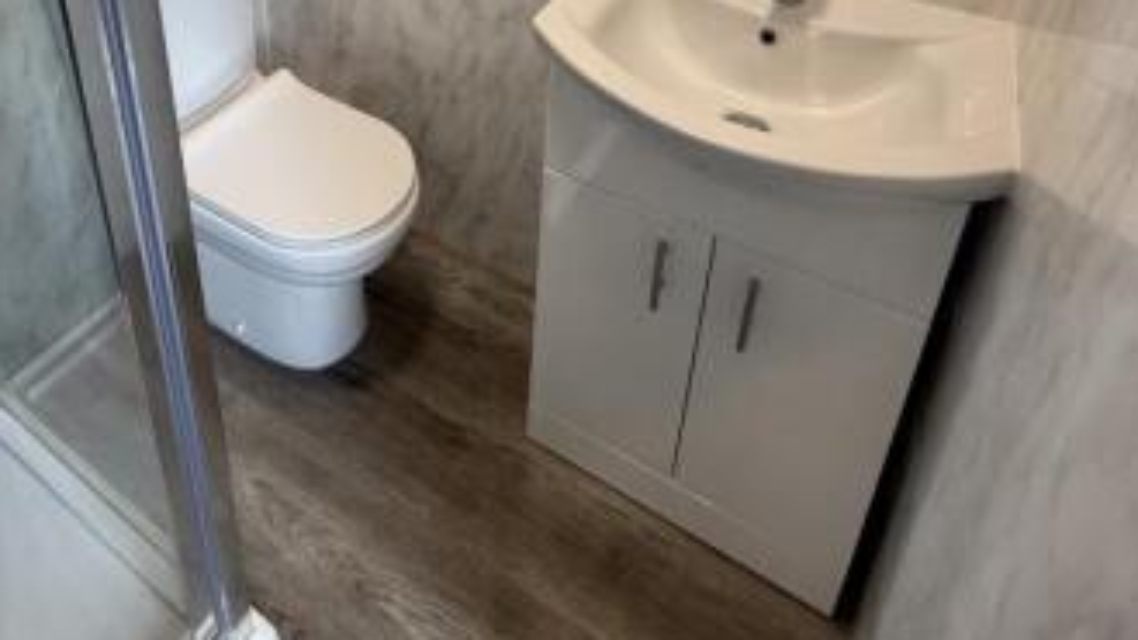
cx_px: 451
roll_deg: +0.4
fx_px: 815
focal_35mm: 27
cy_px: -81
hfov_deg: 69.1
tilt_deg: -23.5
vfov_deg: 35.8
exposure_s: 1/100
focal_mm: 2.22
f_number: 2.2
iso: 125
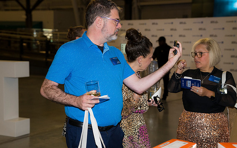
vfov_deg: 21.3
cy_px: 77
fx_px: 394
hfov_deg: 33.5
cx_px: 117
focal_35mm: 61
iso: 900
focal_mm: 57
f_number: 4
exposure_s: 1/60
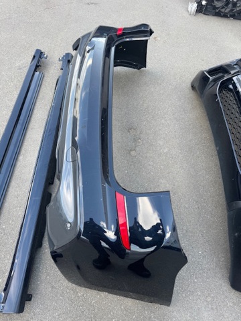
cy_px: 160
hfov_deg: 56.8
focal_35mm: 24
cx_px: 120
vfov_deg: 71.6
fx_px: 223
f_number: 1.78
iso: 64
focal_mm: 6.76
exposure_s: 1/163
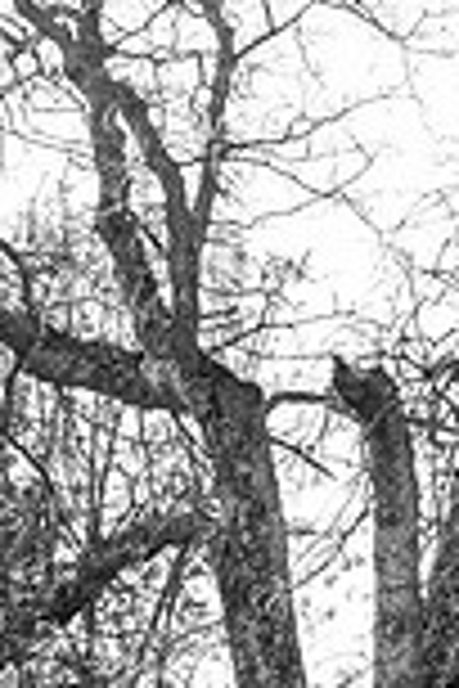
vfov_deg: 7.7
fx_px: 5068
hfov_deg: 5.2
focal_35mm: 265
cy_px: 877
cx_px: 400
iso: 160
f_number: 5.6
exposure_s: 1/250
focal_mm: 90
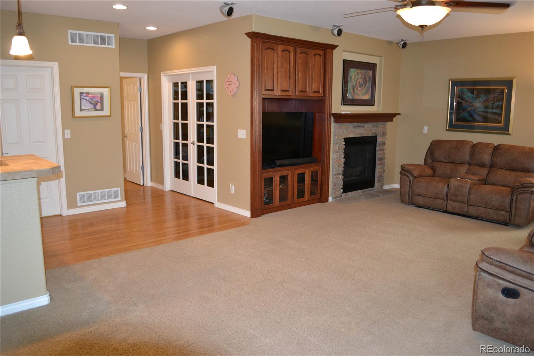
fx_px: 400
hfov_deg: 67.4
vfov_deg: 47.9
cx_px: 267
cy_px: 178
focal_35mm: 27
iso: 1000
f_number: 3.5
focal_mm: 18
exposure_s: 1/60
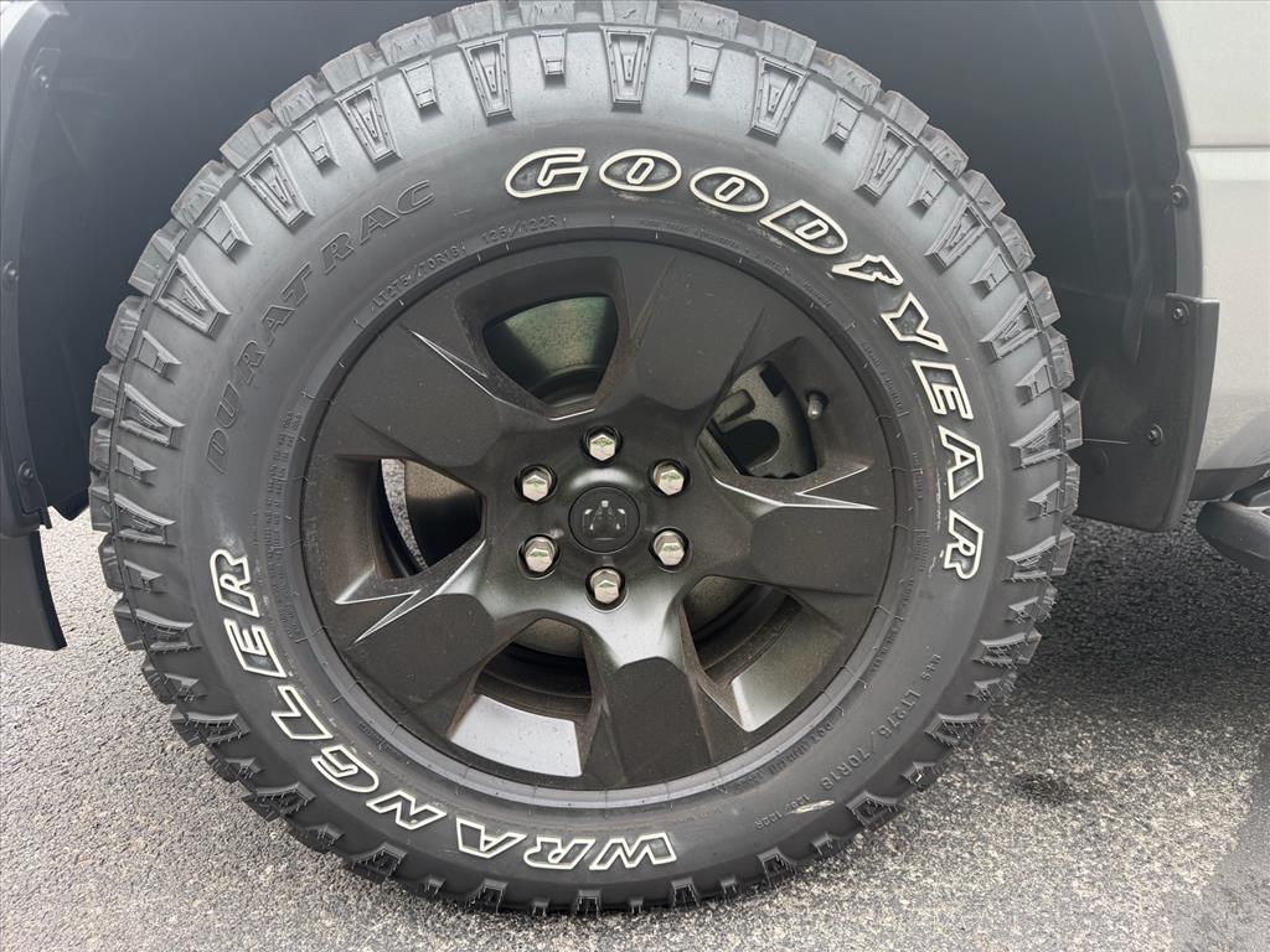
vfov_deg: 56.8
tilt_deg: -17.2
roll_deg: -0.2
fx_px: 881
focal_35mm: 24
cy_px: 476
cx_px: 635
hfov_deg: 71.6
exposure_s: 1/121
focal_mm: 6.76
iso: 64
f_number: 1.78
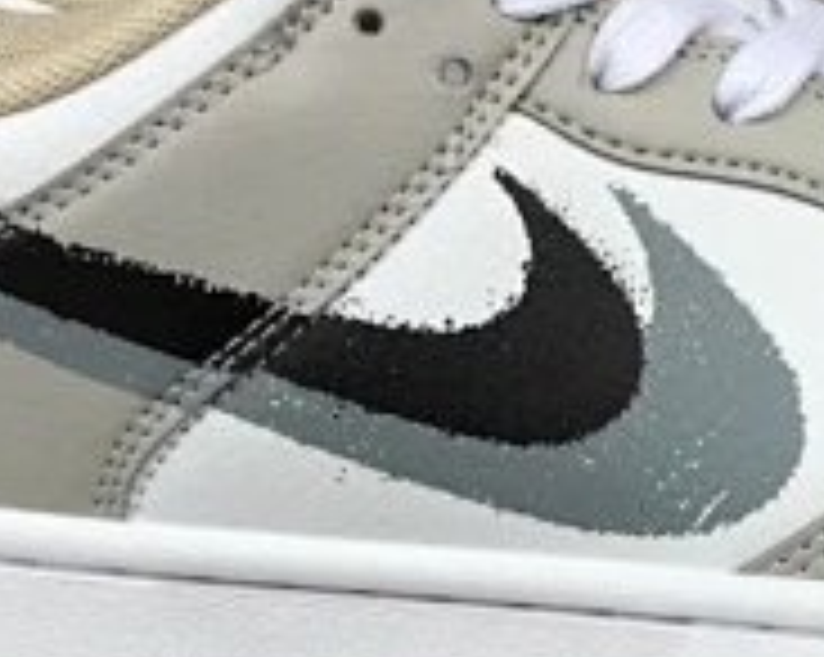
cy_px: 652
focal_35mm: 106
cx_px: 666
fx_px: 2582
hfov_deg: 18.0
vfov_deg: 14.3
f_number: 2.4
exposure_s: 1/374
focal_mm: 3.3
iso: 25
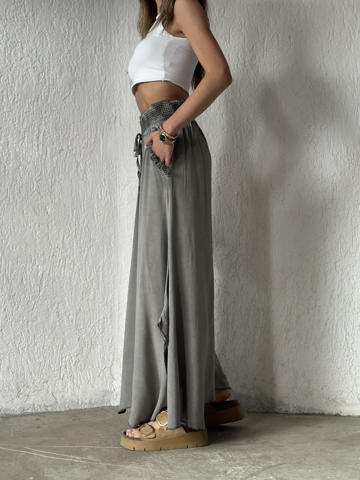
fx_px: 666
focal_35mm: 48
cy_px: 240
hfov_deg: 30.3
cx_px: 180
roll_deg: +0.1
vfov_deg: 39.7
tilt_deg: +2.6
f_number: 1.78
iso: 100
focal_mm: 6.86
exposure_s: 1/121
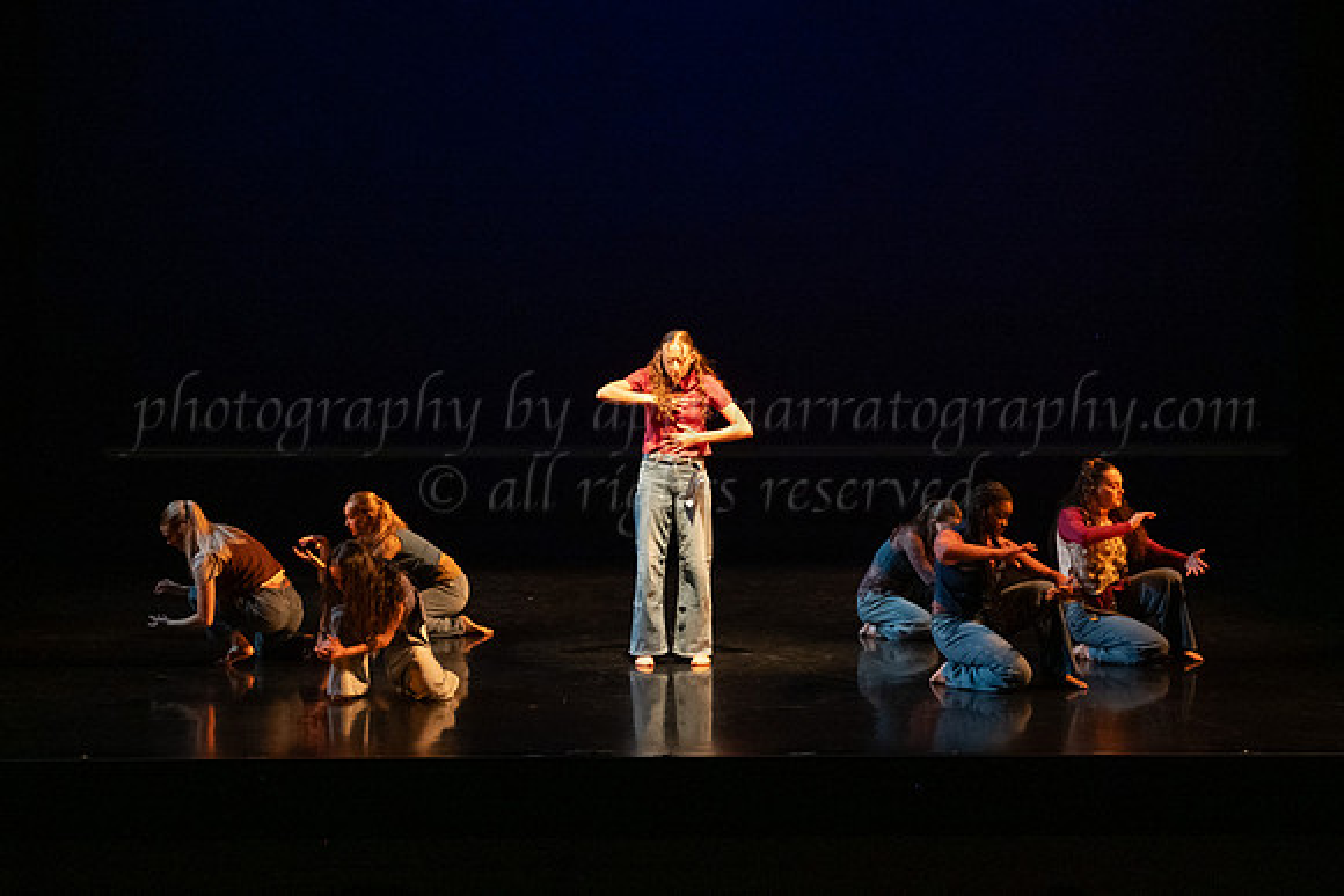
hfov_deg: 27.8
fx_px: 2713
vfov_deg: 18.8
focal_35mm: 73
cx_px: 717
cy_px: 374
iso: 3200
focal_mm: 62
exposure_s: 1/320
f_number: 3.2
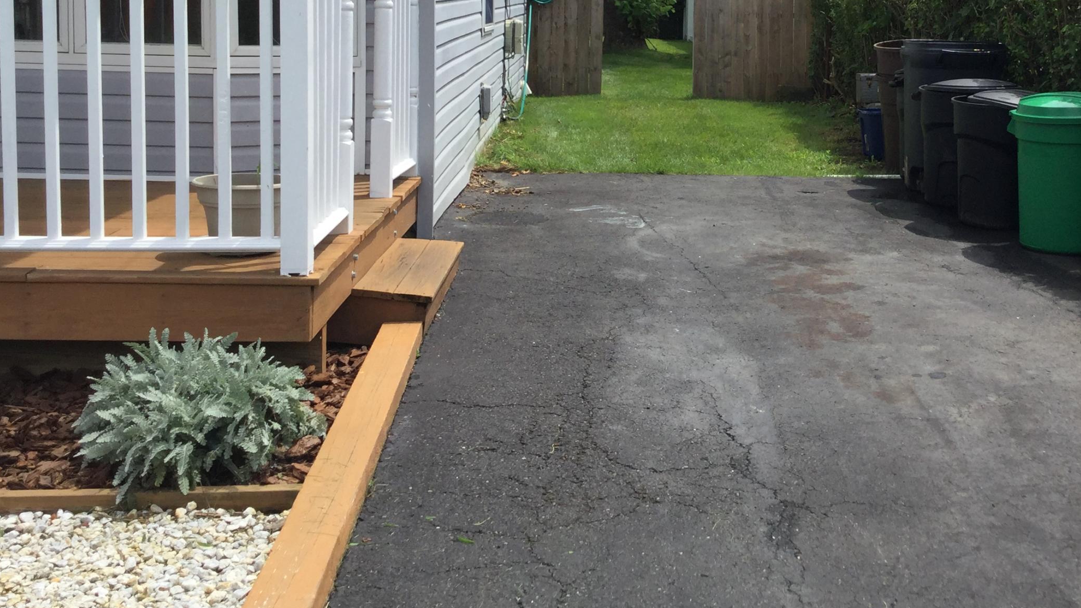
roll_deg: -1.8
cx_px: 732
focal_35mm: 49
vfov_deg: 24.1
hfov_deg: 41.5
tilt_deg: -5.7
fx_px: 1404
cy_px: 127
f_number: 2.4
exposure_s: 1/867
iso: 25
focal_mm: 3.3
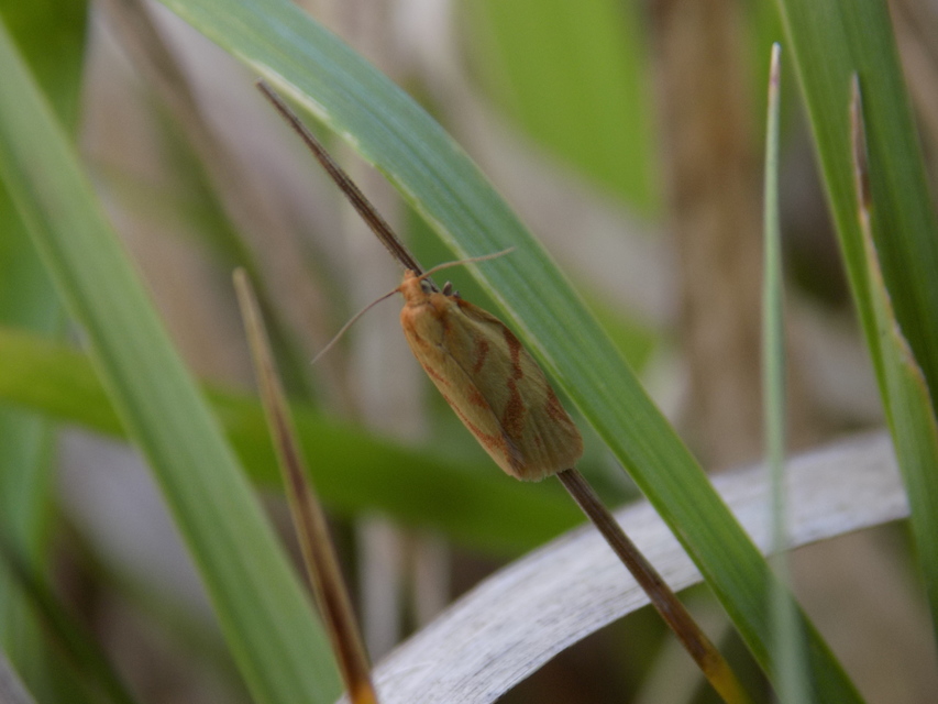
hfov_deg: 16.7
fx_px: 3198
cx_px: 469
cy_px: 352
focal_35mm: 118
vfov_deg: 12.6
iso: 100
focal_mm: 20.9
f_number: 4.8
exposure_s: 1/30
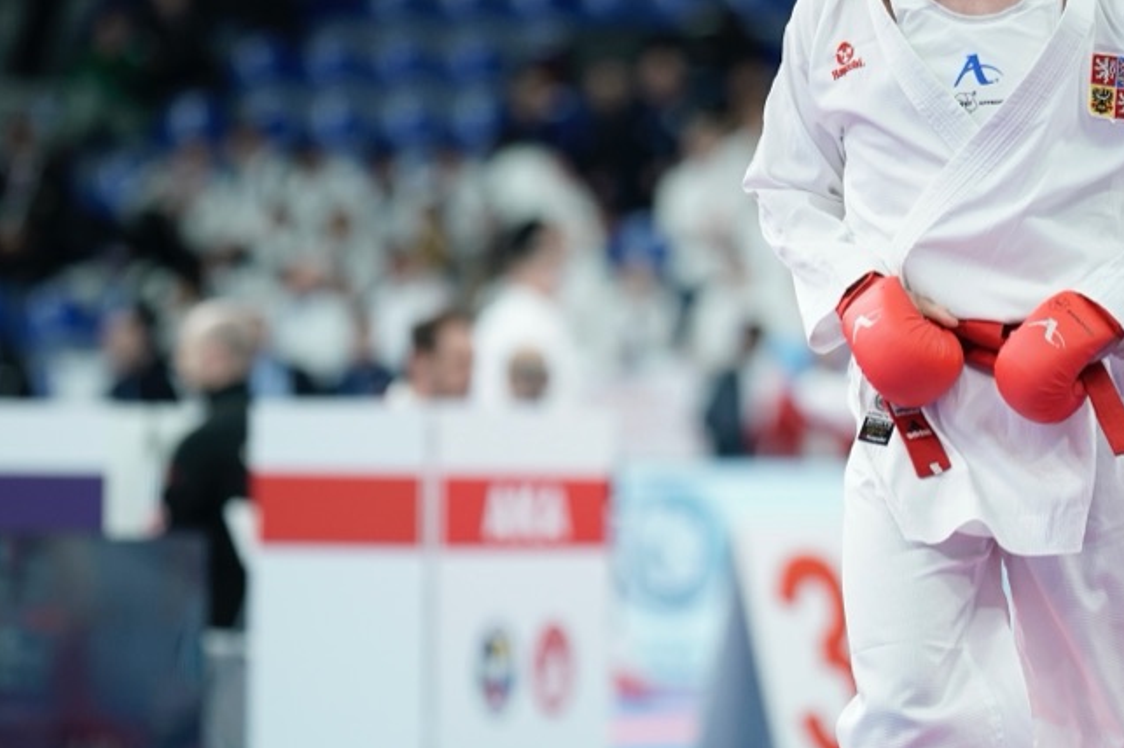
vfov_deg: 4.7
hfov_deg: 7.0
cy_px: 420
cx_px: 766
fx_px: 9174
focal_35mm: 294
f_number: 1.8
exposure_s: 1/2000
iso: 1000
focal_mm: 135
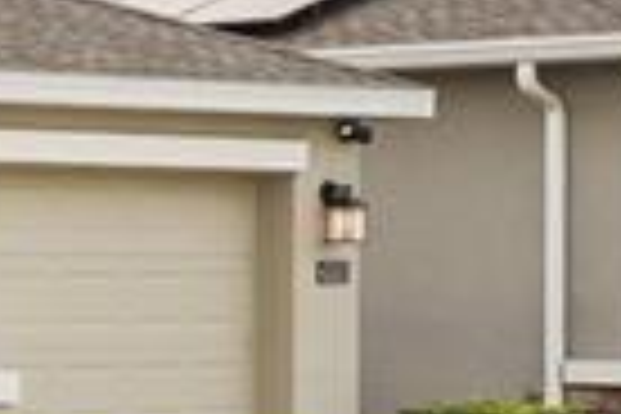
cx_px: -1188
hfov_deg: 8.6
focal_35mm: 204
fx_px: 3514
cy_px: -9
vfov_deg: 6.7
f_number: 8
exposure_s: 1/1000
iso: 320
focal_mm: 27.5
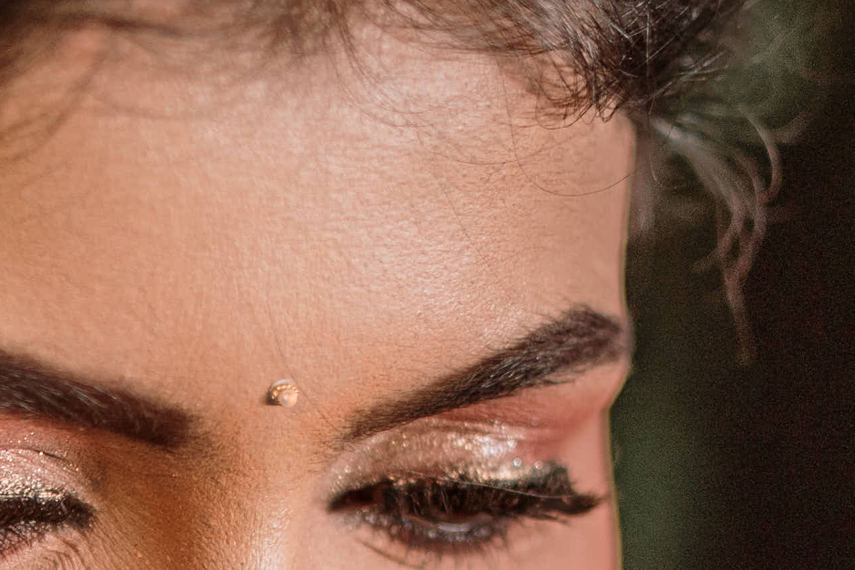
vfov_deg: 6.9
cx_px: 78
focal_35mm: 192
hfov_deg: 10.7
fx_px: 4560
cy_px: 1230
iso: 100
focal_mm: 35
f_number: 1.4
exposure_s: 1/250
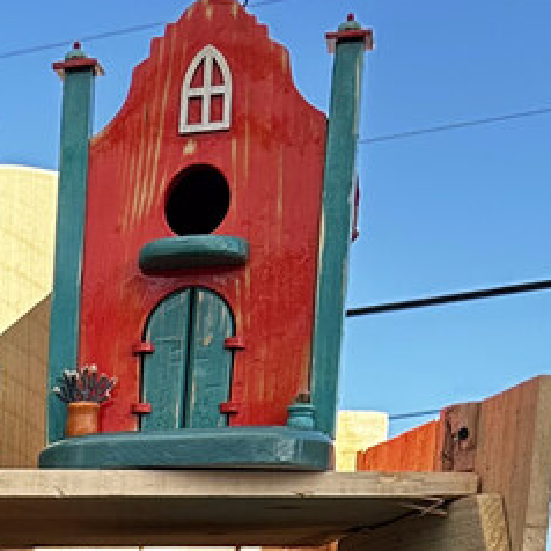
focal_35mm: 119
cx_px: -375
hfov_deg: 13.4
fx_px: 2143
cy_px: 1342
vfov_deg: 11.8
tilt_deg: -13.5
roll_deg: -1.4
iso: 80
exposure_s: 1/952
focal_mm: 6.86
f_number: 1.78
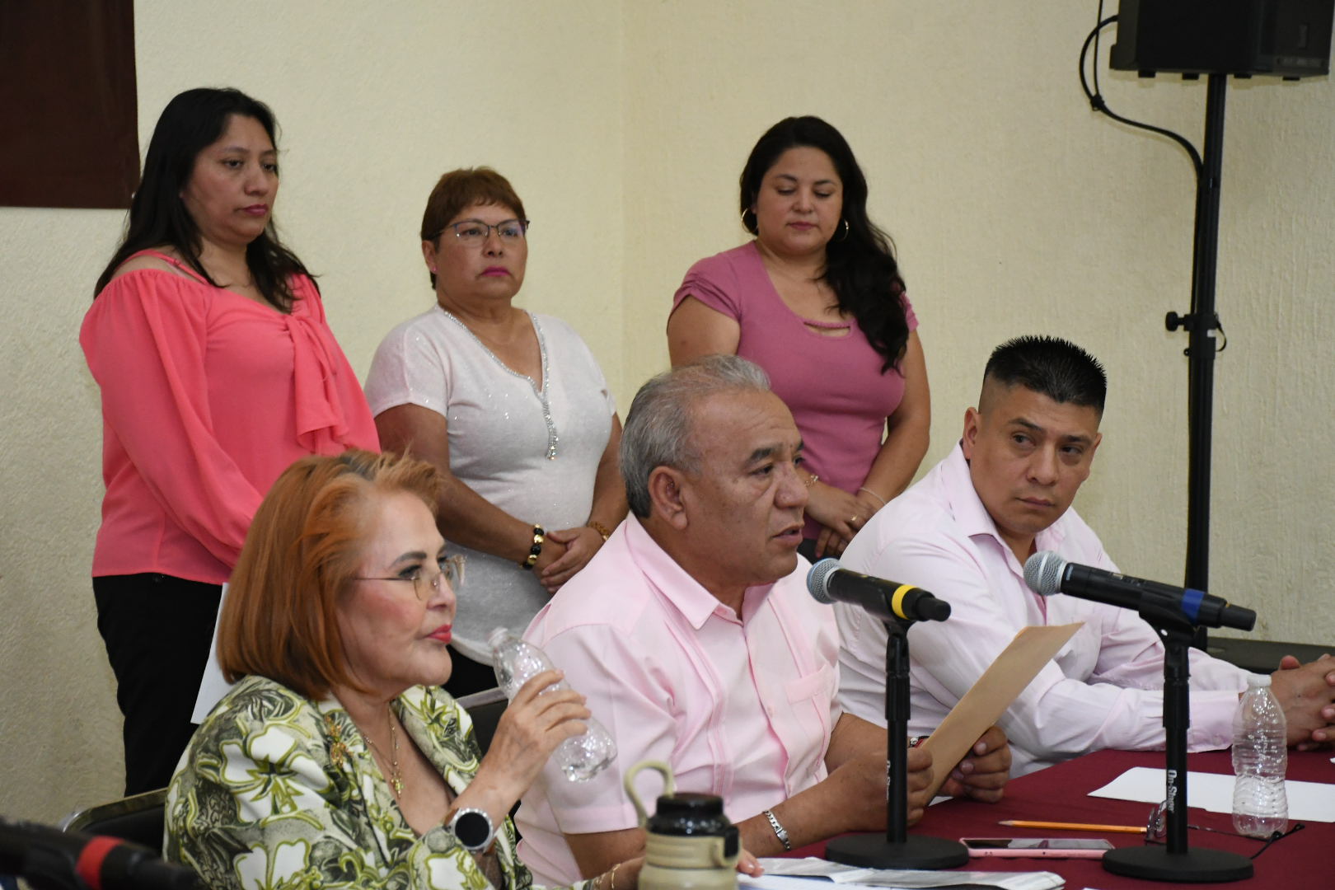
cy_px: 445
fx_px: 3448
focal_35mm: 93
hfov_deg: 21.9
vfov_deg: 14.7
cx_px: 668
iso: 3200
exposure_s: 1/125
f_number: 6.3
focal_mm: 62
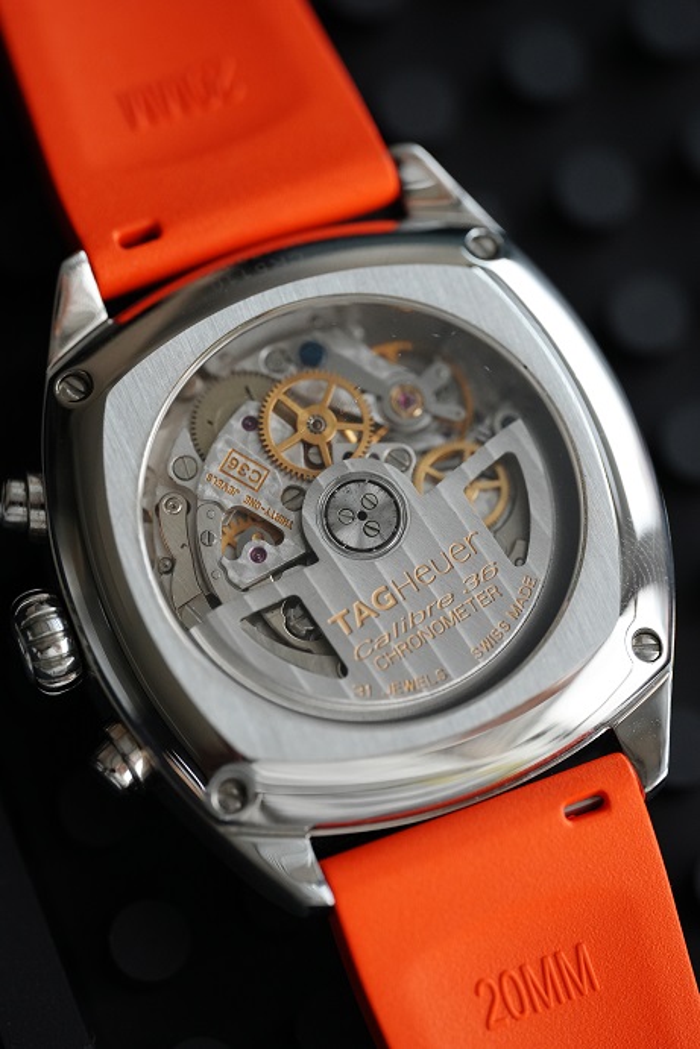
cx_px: 350
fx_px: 3061
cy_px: 524
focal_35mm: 105
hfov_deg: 13.0
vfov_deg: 19.5
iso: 3200
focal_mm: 105
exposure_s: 1/250
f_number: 4
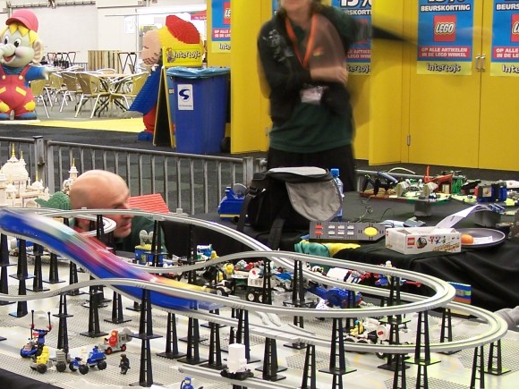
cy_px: 266
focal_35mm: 90
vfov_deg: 16.4
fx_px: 1349
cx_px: 109
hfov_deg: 21.5
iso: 80
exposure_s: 1/2
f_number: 3
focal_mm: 8.5
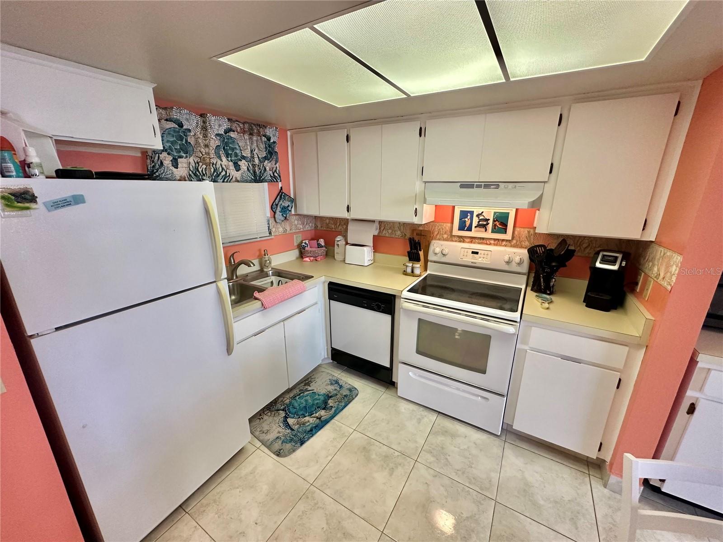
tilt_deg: -15.9
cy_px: 271
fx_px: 292
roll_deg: -0.2
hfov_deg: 102.1
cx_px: 362
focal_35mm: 14
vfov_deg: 85.7
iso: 250
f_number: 2.2
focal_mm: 2.22
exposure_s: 1/120
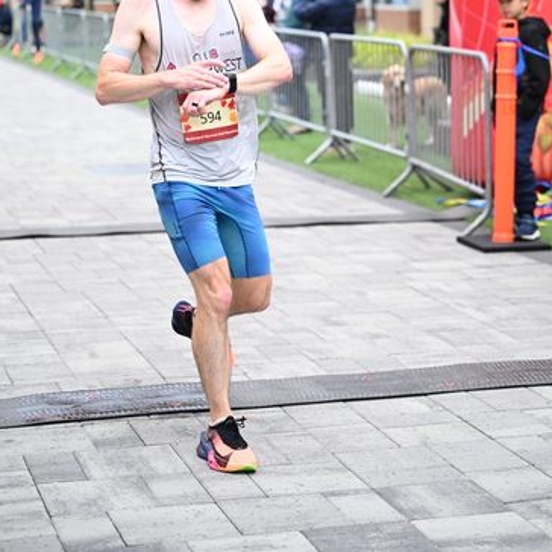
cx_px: 277
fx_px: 1624
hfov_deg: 19.3
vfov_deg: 19.2
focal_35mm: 90
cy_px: 140
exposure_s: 1/1250
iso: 1600
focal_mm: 70
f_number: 2.8
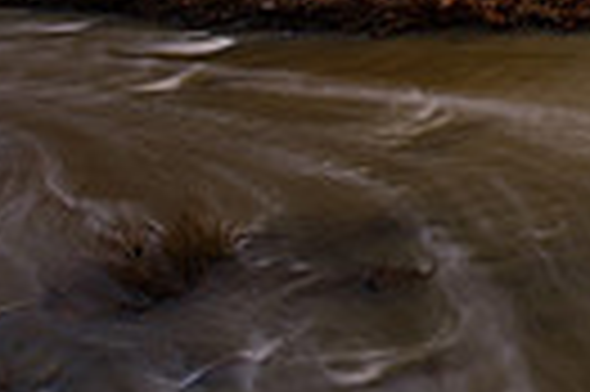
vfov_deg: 17.0
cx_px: 1068
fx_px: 1113
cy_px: -277
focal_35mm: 68
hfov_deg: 20.6
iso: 160
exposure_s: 4
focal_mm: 10
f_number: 8
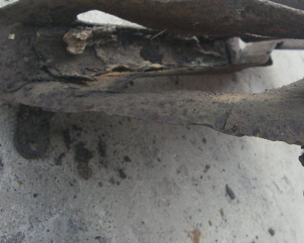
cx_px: 213
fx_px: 522
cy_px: 99
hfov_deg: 32.1
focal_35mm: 58
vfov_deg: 26.2
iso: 64
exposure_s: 1/80
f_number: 3.3
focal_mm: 6.3
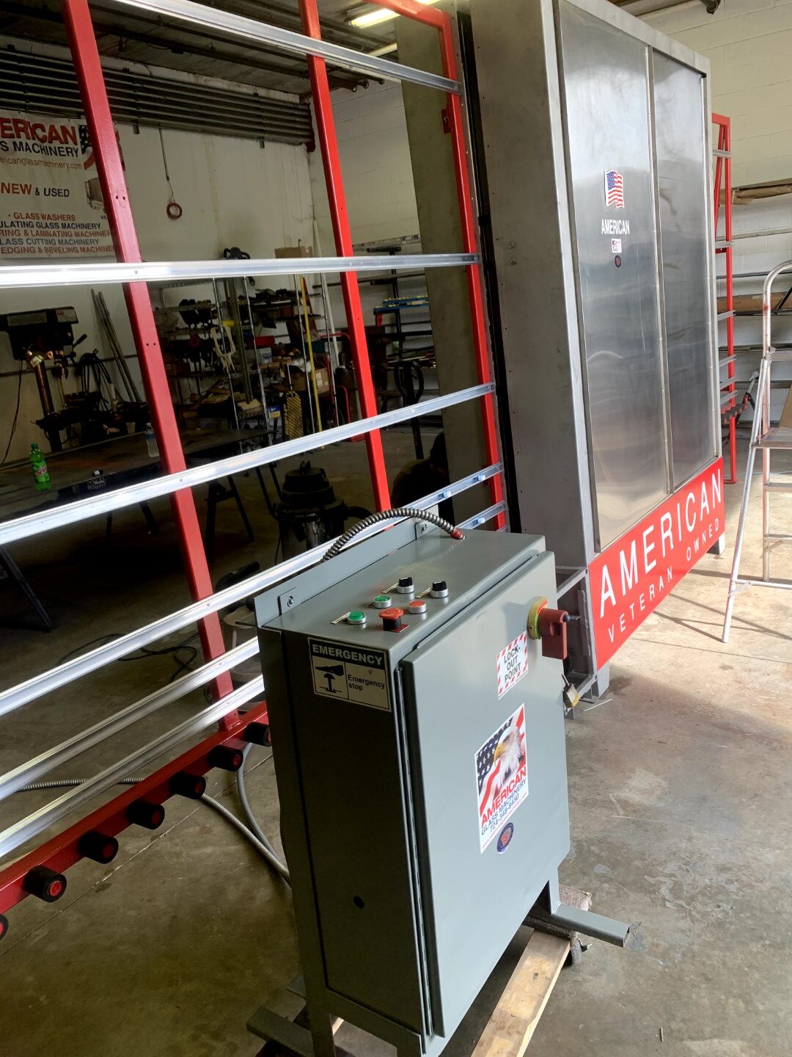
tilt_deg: -16.2
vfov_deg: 67.3
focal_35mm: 26
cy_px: 528
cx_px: 396
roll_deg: +5.8
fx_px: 793
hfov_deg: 53.1
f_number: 1.8
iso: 40
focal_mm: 4.25
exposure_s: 1/98
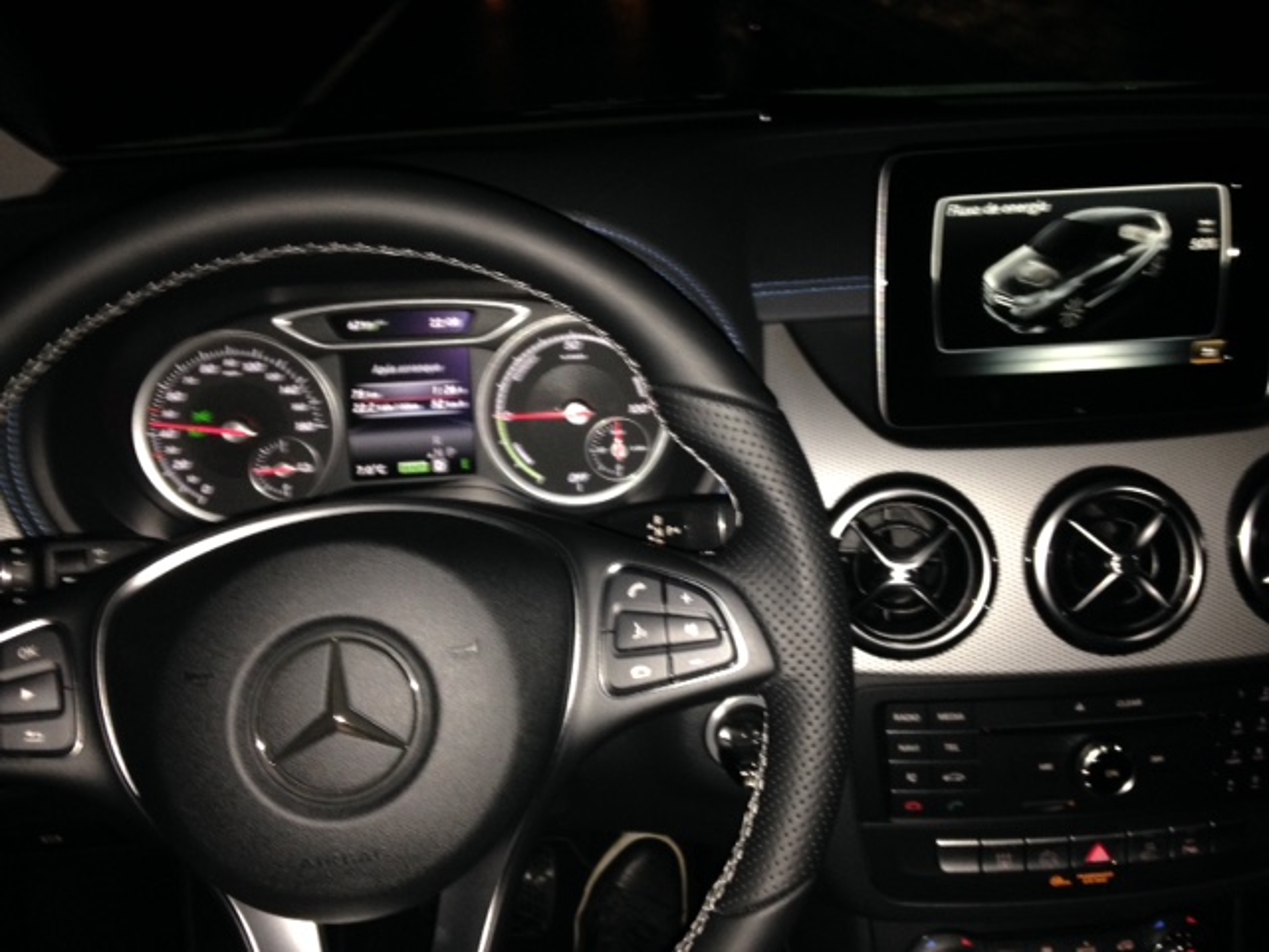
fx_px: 1210
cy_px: 476
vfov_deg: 42.9
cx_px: 634
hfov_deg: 55.4
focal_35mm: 33
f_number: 2.4
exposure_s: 1/16
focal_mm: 4.12
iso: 160
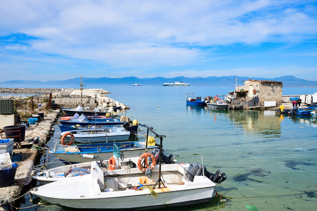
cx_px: 158
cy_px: 106
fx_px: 264
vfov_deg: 43.6
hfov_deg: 61.9
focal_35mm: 30
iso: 200
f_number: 11
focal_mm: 20
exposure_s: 1/250
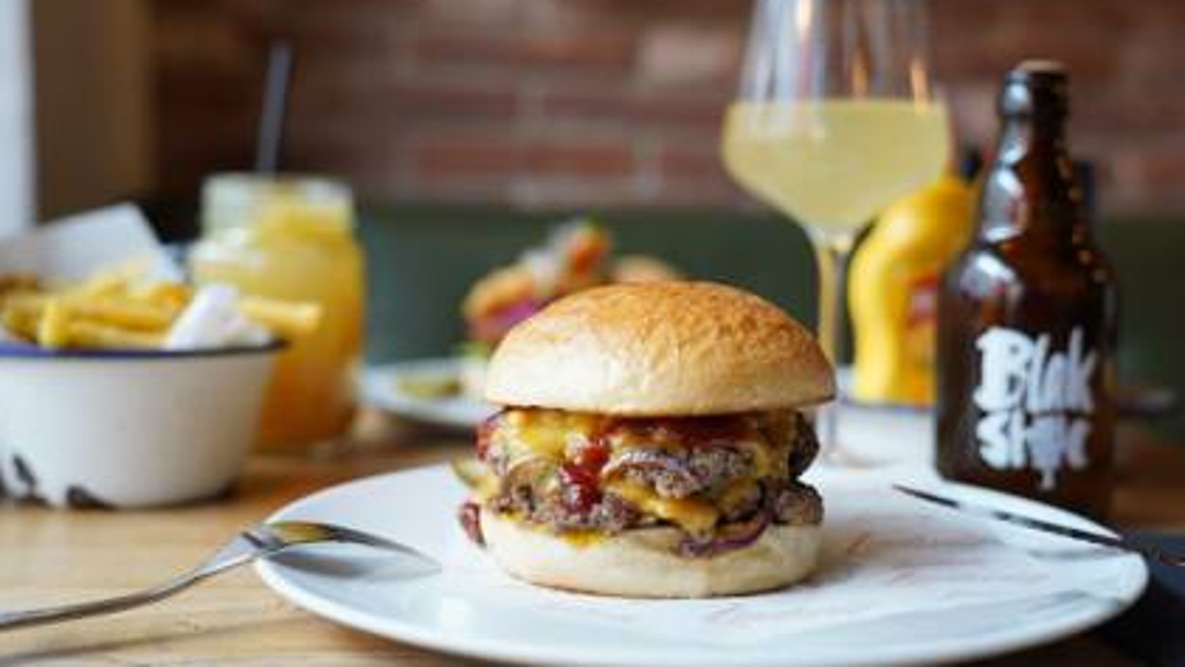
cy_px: 341
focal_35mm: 43
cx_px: 622
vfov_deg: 27.7
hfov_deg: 47.3
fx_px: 1351
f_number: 2.8
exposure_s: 1/160
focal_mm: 36
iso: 640
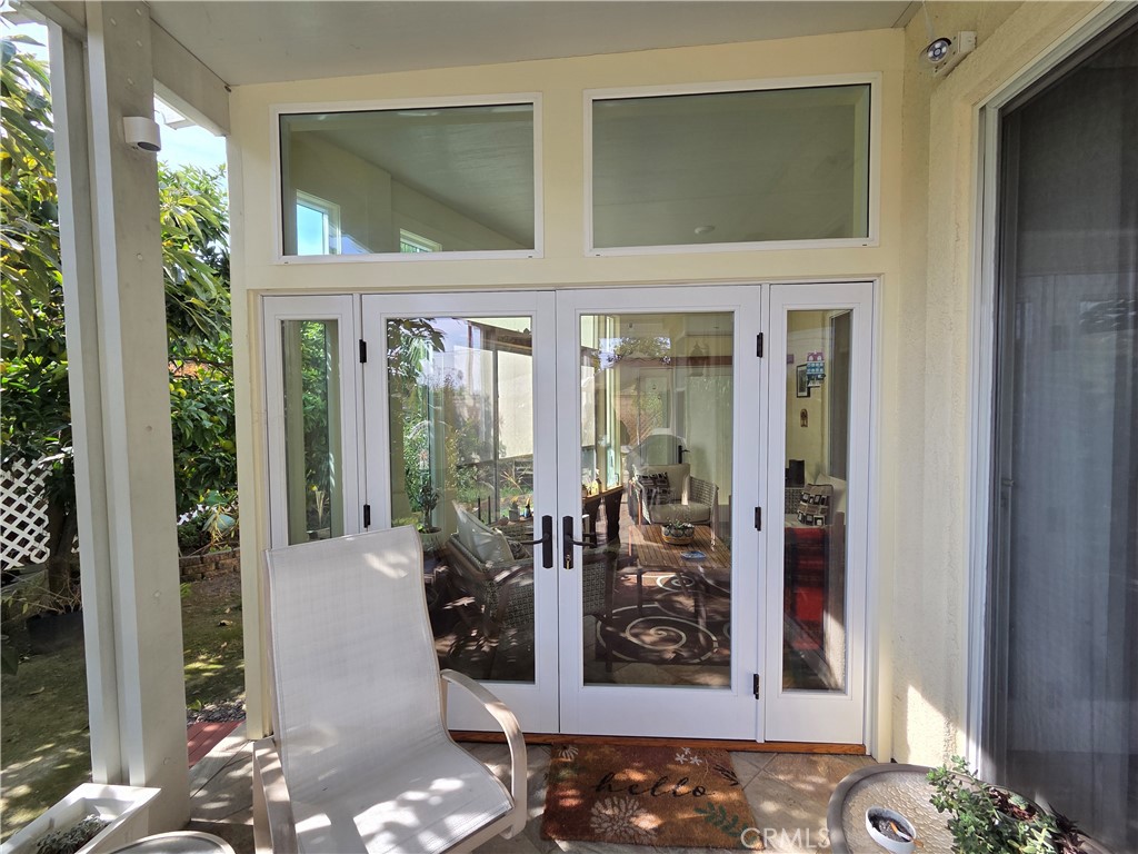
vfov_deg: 89.9
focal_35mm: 13
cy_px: 427
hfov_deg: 106.2
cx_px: 569
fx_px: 427
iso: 50
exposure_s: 1/248
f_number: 2.2
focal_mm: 2.2
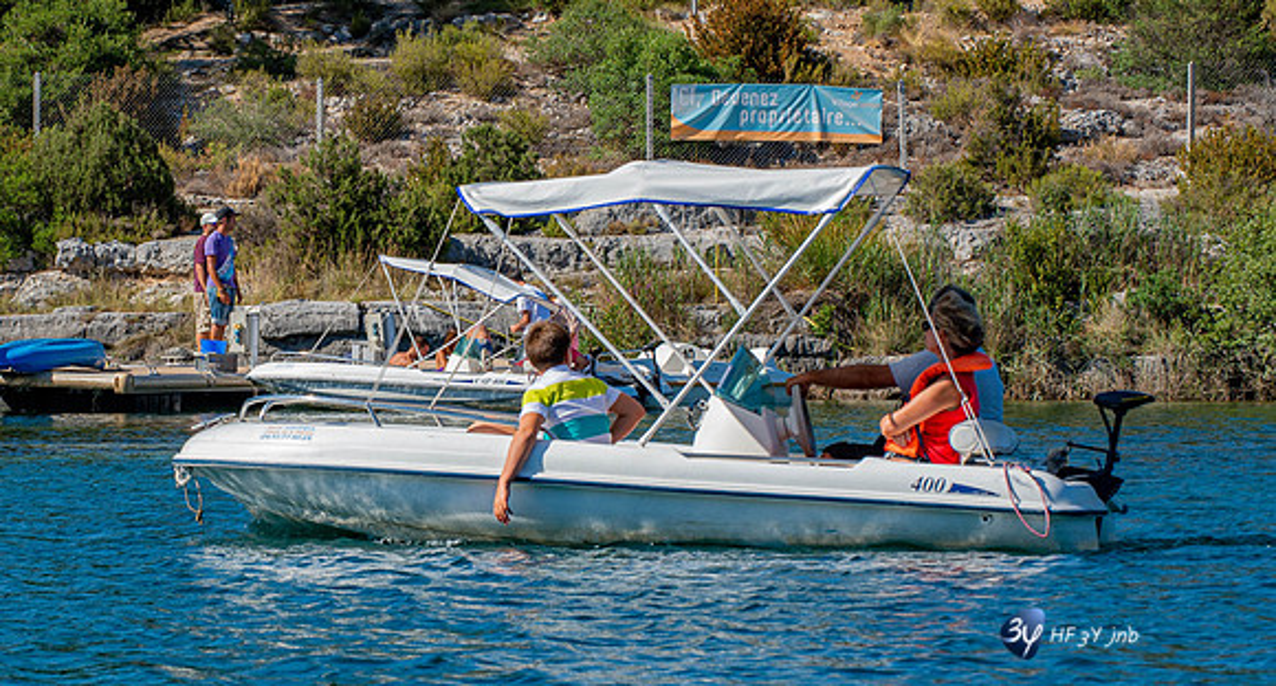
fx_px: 6599
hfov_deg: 11.0
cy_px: 305
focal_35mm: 197
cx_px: 396
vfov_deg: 6.0
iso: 640
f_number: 11
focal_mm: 135
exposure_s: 1/500
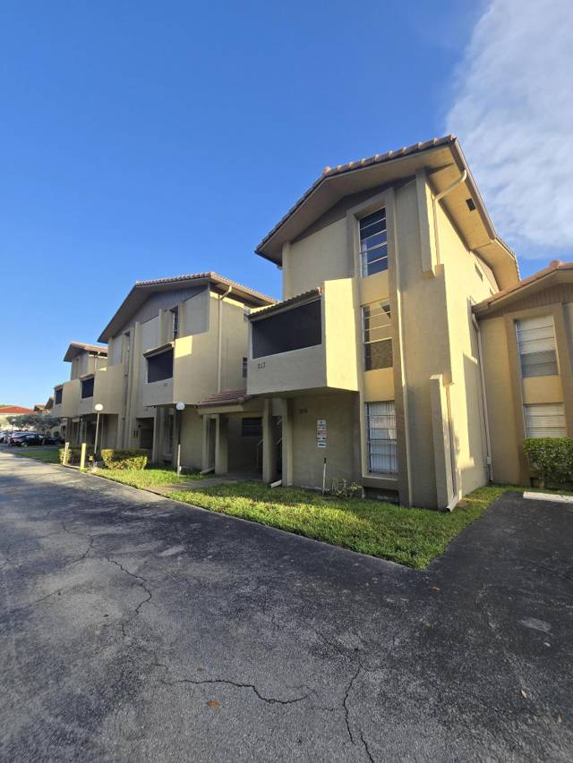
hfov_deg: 89.9
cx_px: 286
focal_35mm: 13
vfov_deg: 106.2
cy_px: 382
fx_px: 287
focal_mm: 2.2
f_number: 2.2
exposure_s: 1/965
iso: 50
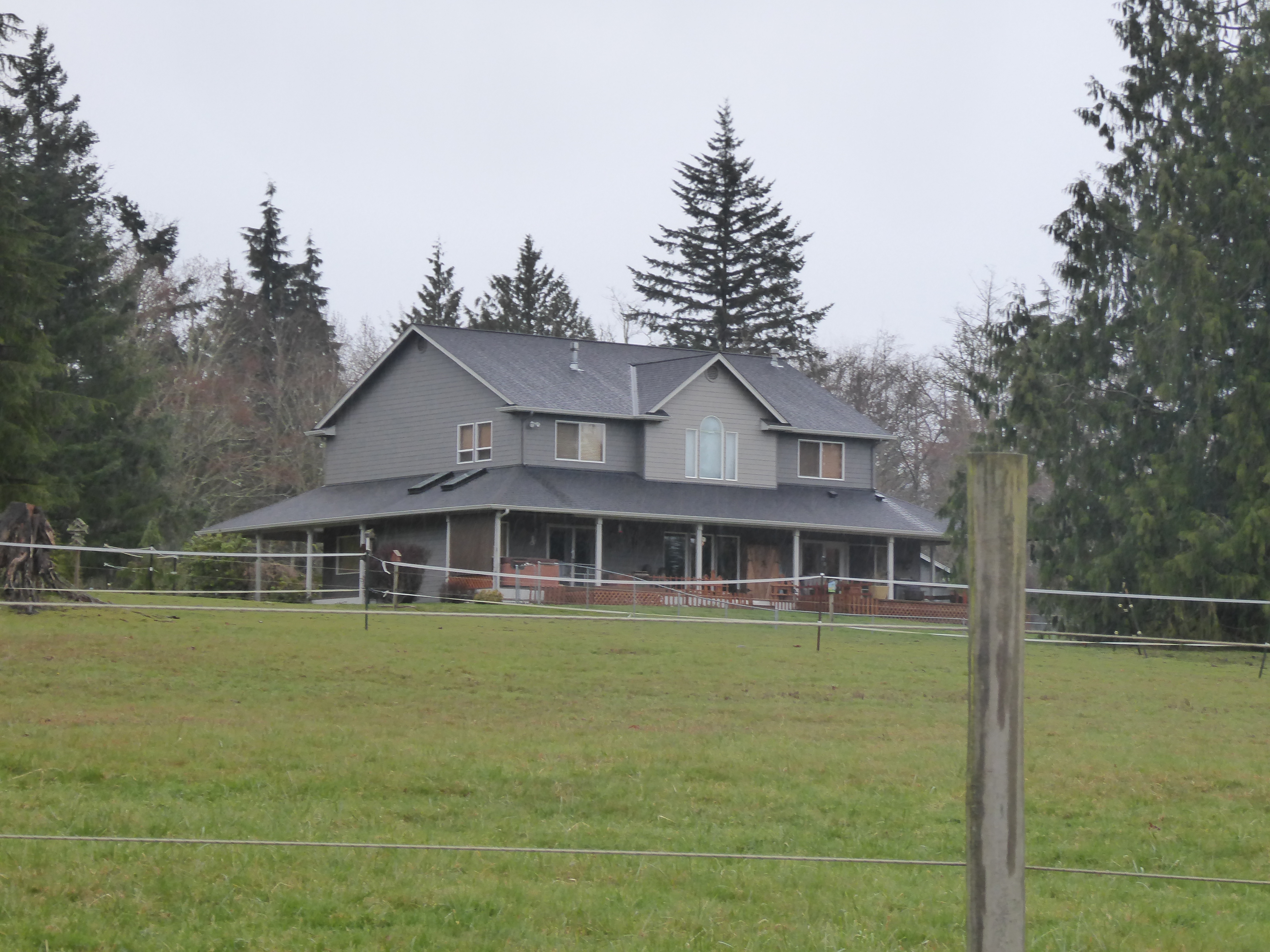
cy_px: 476
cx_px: 635
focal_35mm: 127
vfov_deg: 11.7
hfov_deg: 15.5
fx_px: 4659
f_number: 5.1
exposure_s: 1/100
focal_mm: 20.6
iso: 250
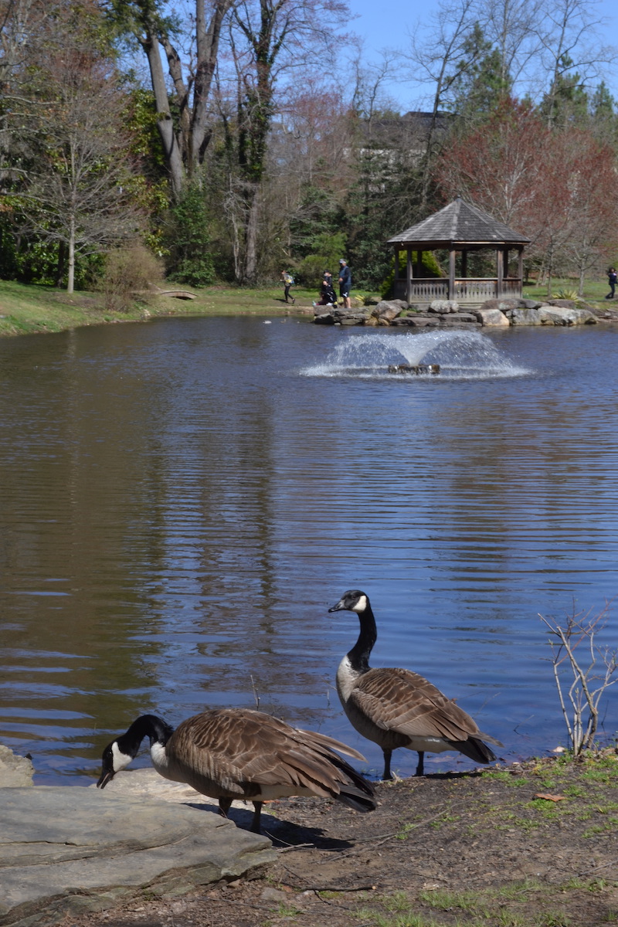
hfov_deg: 20.2
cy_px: 464
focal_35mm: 68
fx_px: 1738
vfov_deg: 29.9
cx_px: 309
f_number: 18
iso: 200
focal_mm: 45
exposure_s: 1/80
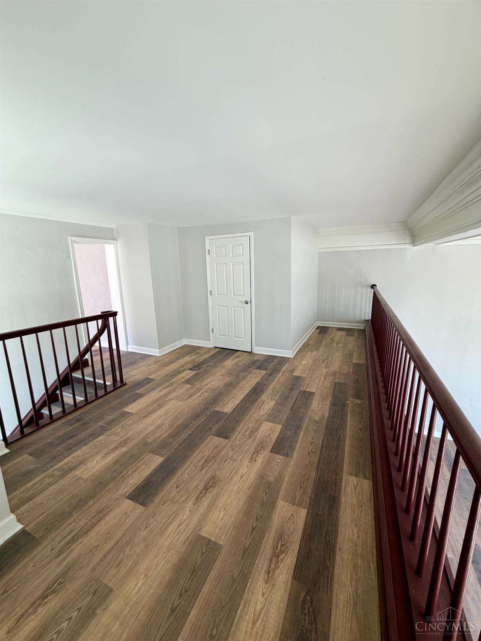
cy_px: 320
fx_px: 259
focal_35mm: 14
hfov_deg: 85.7
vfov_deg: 102.0
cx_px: 240
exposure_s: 1/121
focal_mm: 2.22
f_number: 2.2
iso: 125
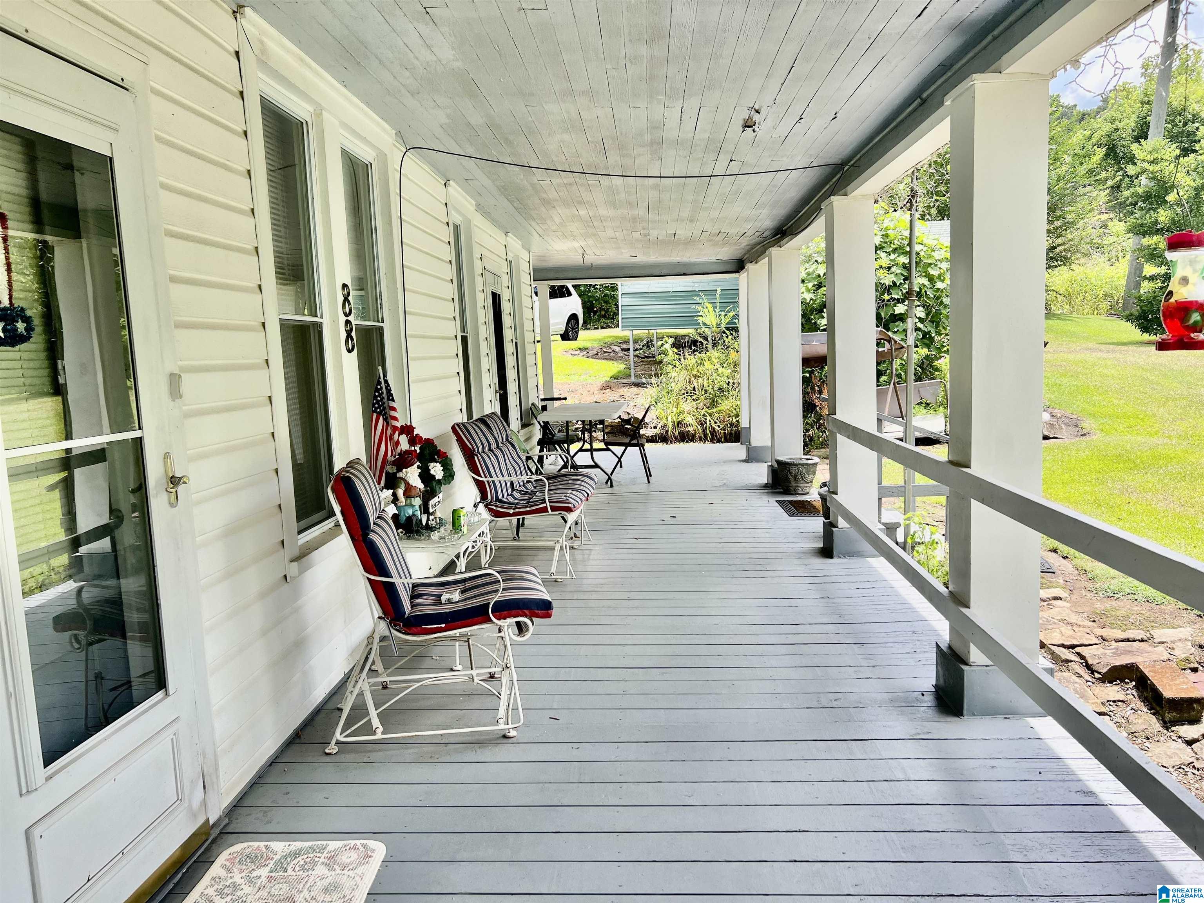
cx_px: 602
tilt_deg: -6.2
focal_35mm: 26
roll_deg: +3.7
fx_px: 904
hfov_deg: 67.3
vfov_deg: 53.1
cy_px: 452
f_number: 1.5
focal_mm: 5.7
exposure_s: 1/820
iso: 50
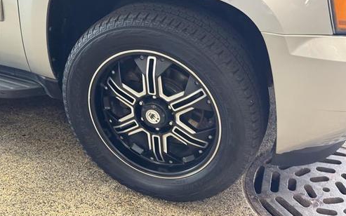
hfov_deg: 38.9
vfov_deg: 24.8
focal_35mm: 52
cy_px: 93
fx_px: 490
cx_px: 174
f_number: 1.78
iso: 160
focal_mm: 6.76
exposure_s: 1/60
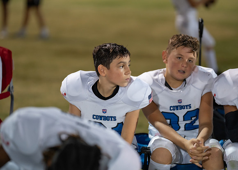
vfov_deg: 9.5
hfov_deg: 13.2
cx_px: 125
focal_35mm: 152
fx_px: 1027
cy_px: 79
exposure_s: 1/400
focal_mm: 135
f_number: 1.8
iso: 1600
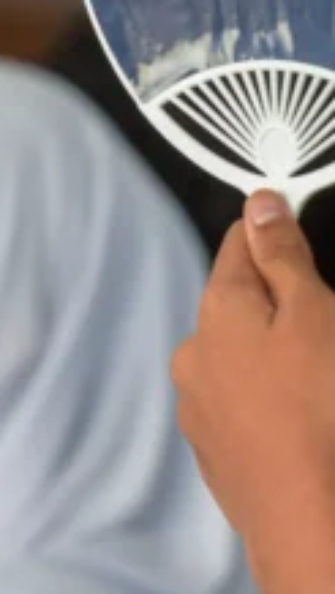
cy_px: 240
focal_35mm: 591
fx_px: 9311
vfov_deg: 3.7
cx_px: 426
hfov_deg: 2.1
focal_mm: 200
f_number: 2.8
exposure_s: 1/250
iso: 2000
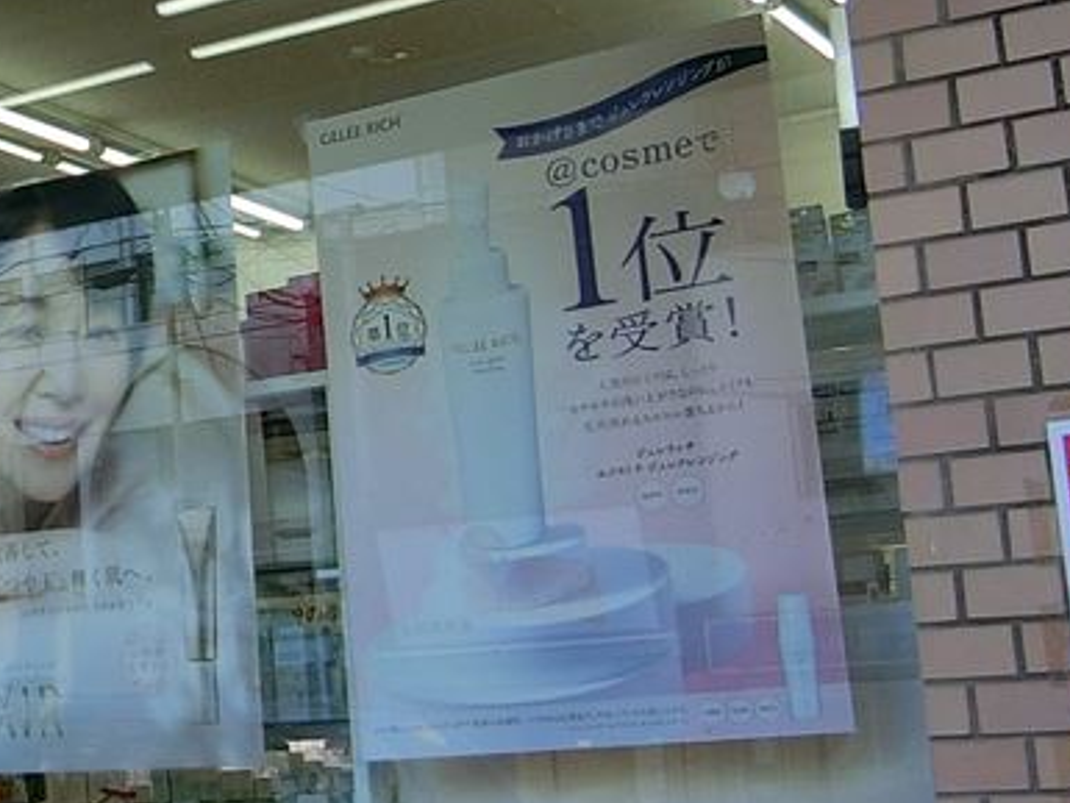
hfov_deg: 22.2
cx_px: -311
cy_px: 392
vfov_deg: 18.7
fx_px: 2443
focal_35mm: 79
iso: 80
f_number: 2.7
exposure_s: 1/250
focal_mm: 4.06
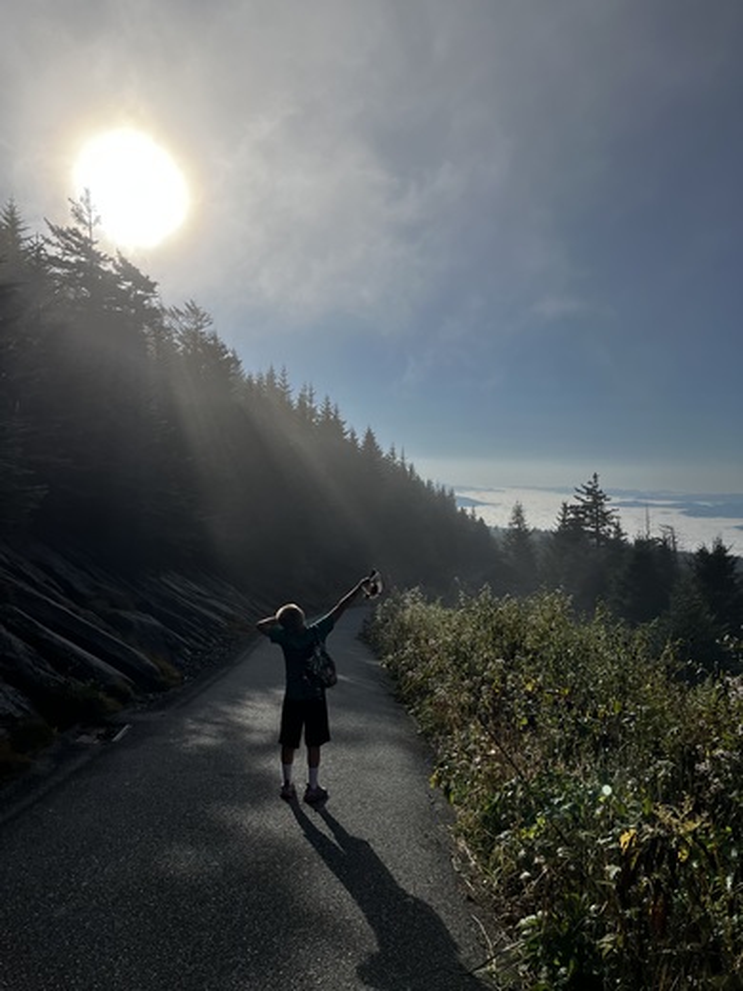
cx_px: 372
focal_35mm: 26
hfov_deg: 53.1
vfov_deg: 67.3
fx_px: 744
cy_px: 496
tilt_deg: -1.6
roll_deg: +0.2
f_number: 1.6
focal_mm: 5.1
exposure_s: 1/13333
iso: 50
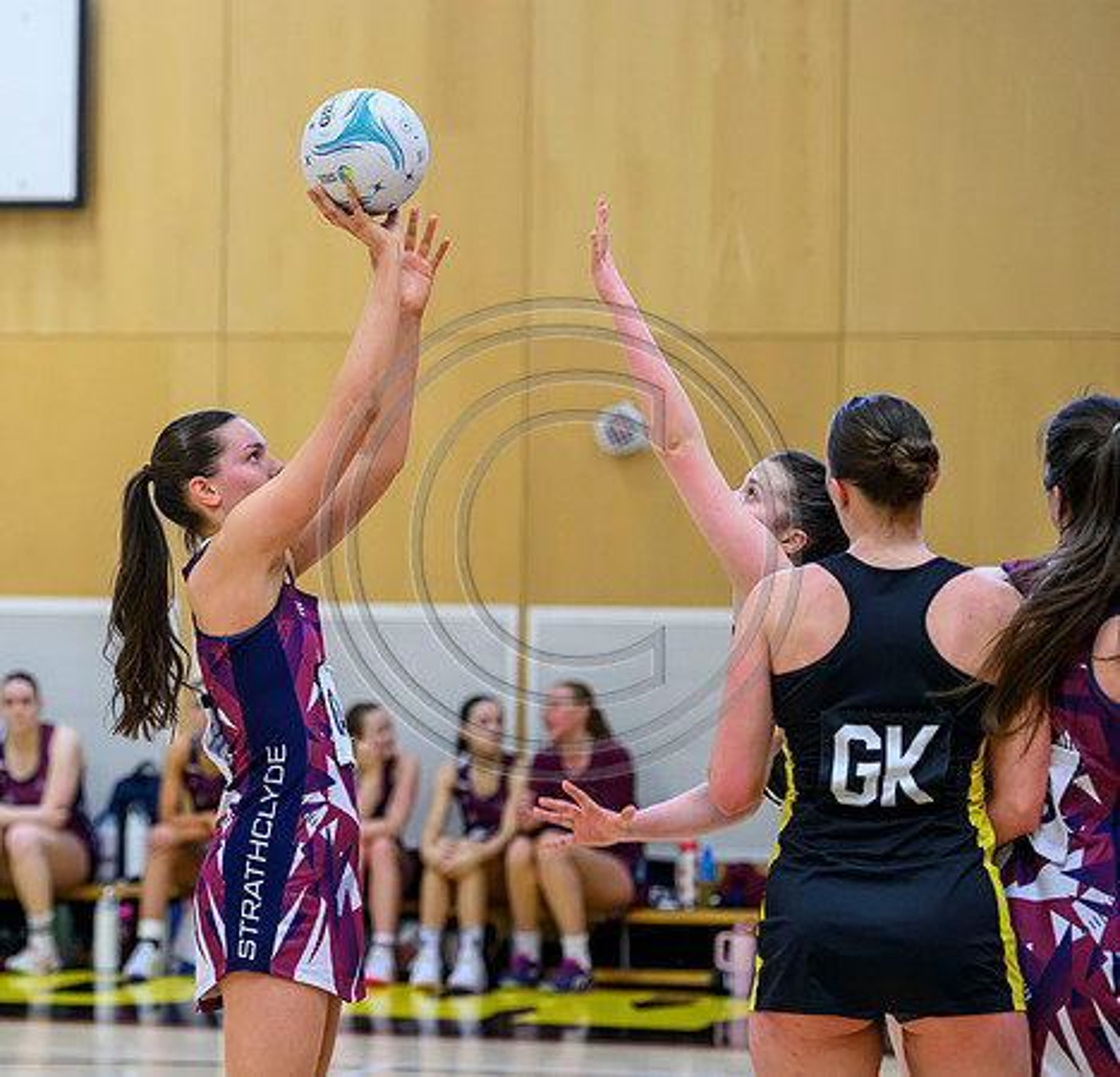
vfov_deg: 11.8
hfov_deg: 12.2
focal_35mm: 145
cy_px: 537
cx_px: 275
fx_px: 5221
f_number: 3.2
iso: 3200
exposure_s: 1/800
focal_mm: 110
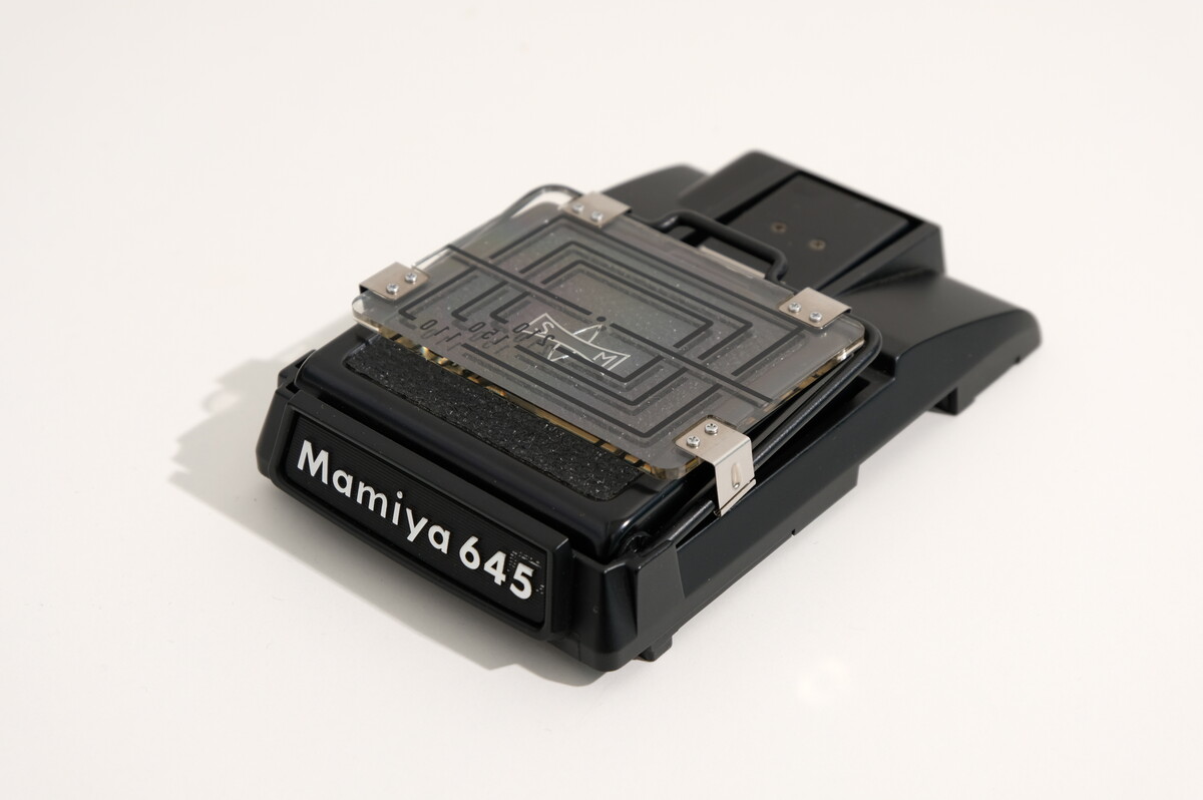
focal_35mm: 73
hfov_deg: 27.7
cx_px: 602
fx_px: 2437
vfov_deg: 18.6
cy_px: 400
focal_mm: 48.4
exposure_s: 1/125
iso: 200
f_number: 8
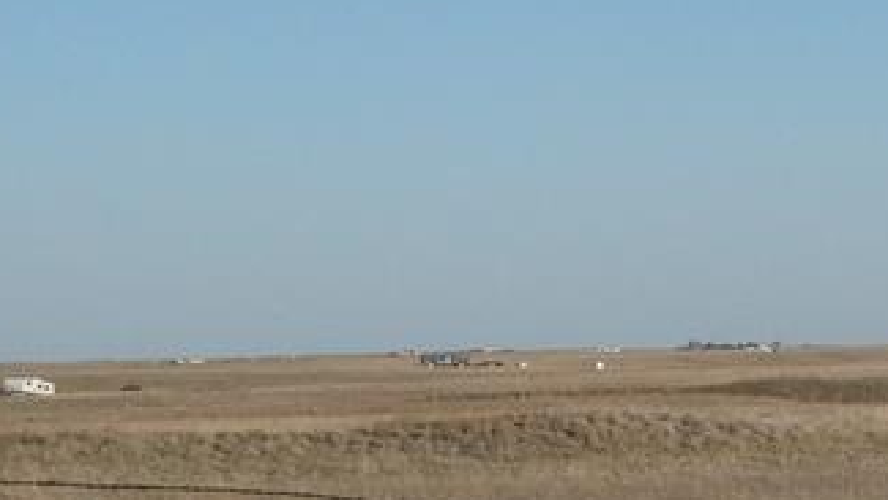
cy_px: 318
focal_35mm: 185
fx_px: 4357
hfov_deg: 11.3
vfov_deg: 6.6
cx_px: 1235
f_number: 4.1
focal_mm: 9.6
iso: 80
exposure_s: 1/640
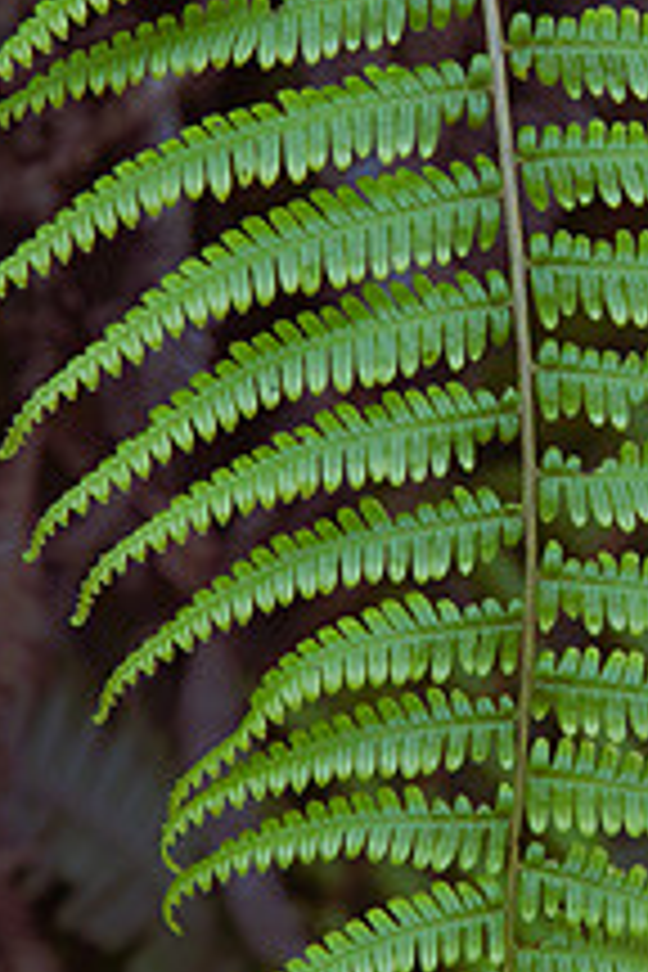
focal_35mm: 194
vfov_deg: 10.6
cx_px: 504
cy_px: 508
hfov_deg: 7.1
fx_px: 5238
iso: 100
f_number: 5
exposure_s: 1/60
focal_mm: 70
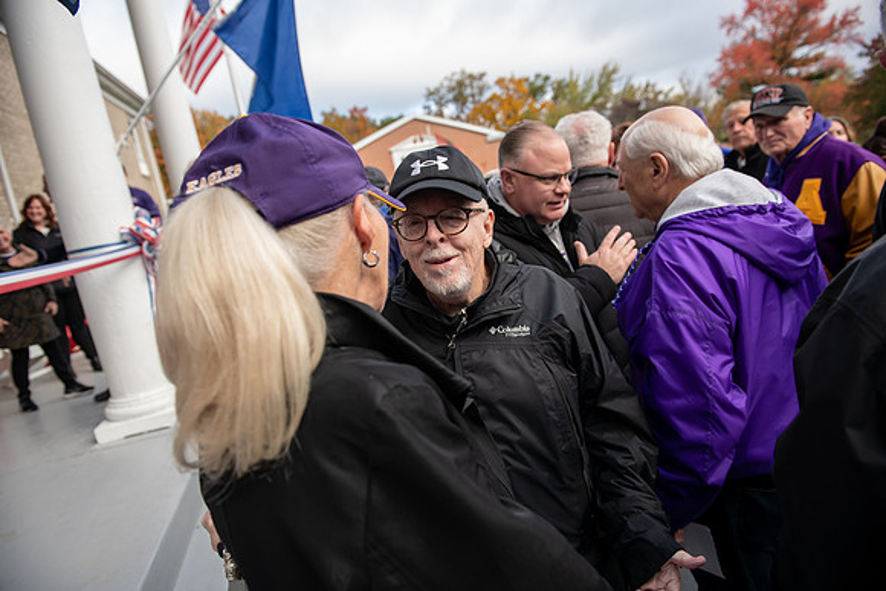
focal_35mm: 24
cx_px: 443
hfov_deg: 73.7
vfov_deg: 53.2
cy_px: 296
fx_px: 591
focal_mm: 24
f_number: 3.5
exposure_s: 1/320
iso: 200
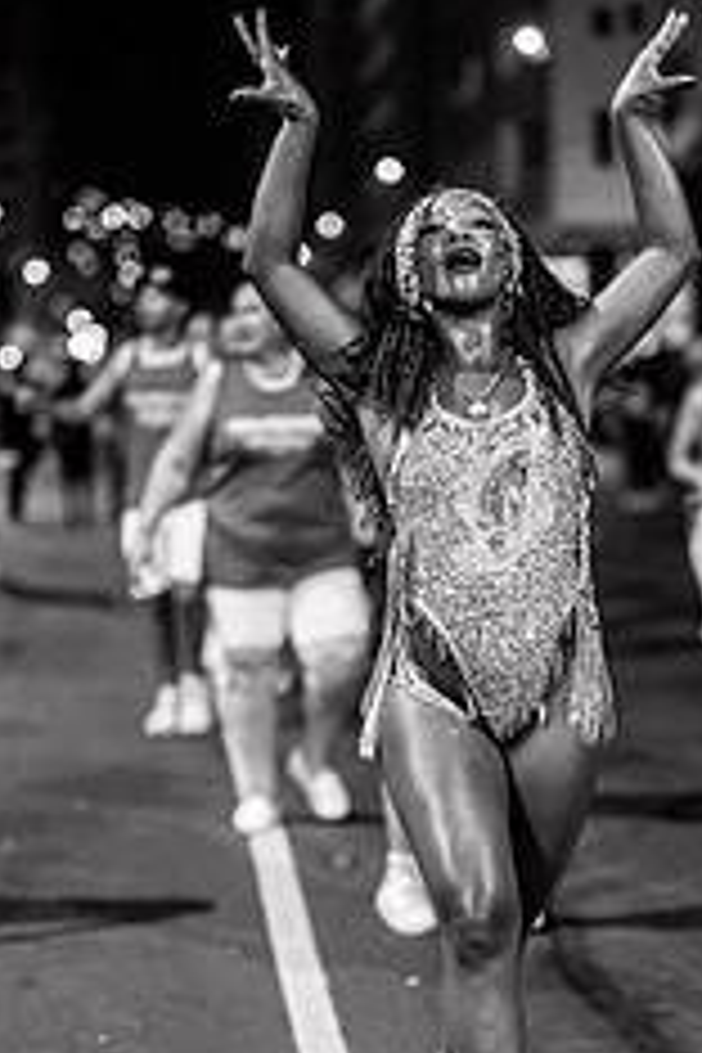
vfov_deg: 21.2
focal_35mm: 96
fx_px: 2808
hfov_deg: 14.2
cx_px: 414
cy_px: 670
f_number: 1.2
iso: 2000
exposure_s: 1/320
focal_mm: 50
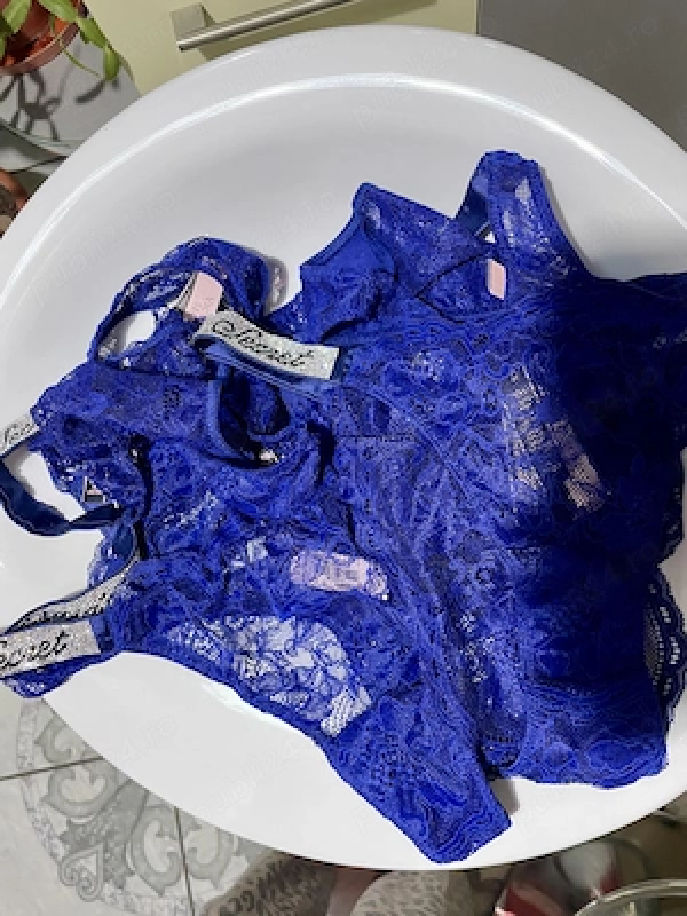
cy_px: 458
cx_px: 344
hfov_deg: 53.1
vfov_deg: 67.3
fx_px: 688
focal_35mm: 26
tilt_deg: -76.9
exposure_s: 1/35
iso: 640
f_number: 1.6
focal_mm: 4.2
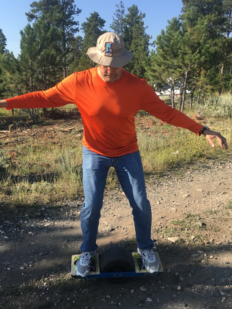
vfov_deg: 51.4
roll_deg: -1.3
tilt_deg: -10.0
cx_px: 117
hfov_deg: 39.6
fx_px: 322
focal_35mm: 36
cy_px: 152
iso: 25
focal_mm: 4.15
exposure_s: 1/810
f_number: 2.2
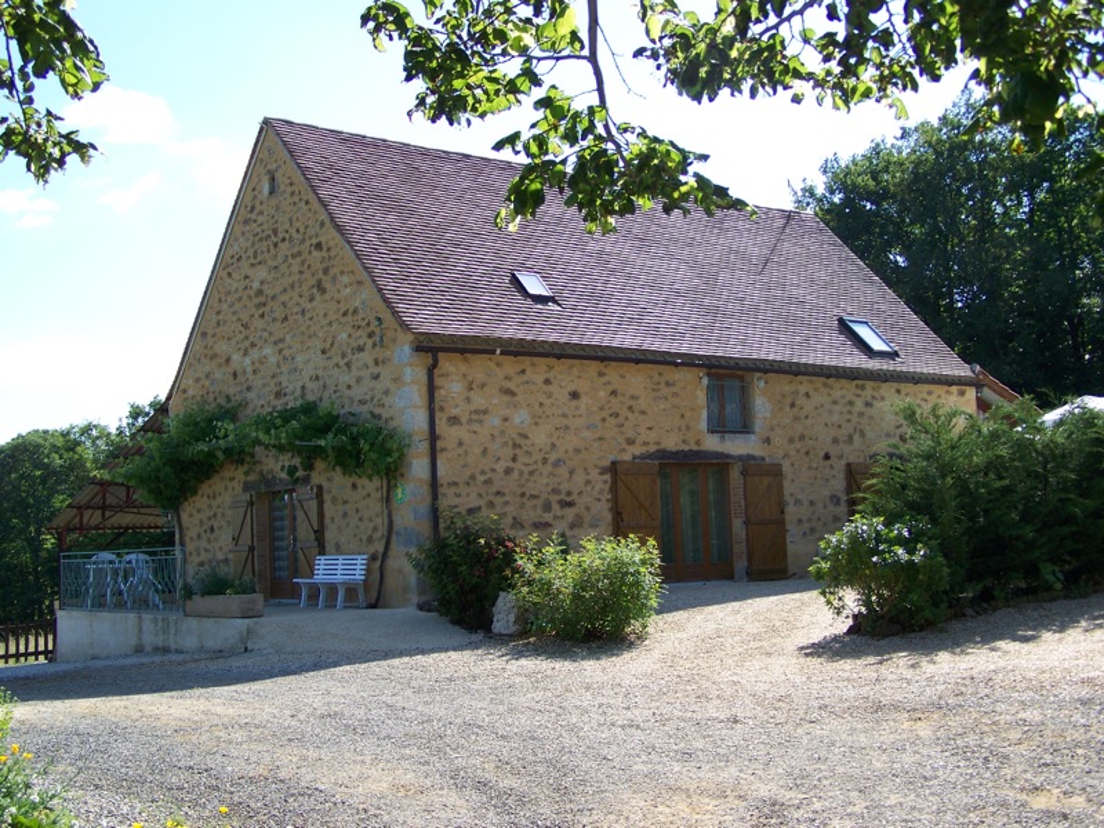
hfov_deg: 41.2
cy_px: 414
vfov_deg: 31.5
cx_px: 552
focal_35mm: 46
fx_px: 1467
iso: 64
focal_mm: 7.6
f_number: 2.8
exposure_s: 1/500
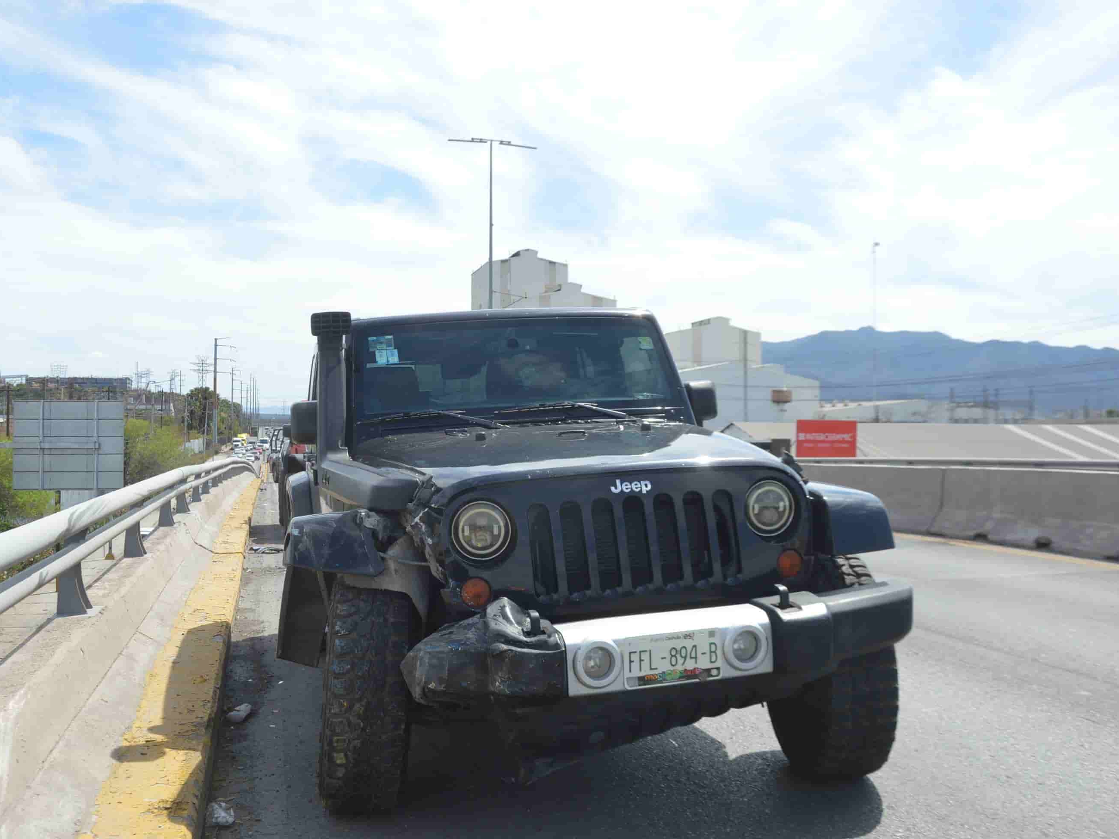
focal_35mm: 30
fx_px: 970
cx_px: 474
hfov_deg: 59.7
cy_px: 430
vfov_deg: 46.8
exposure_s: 1/250
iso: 100
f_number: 8
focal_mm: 18
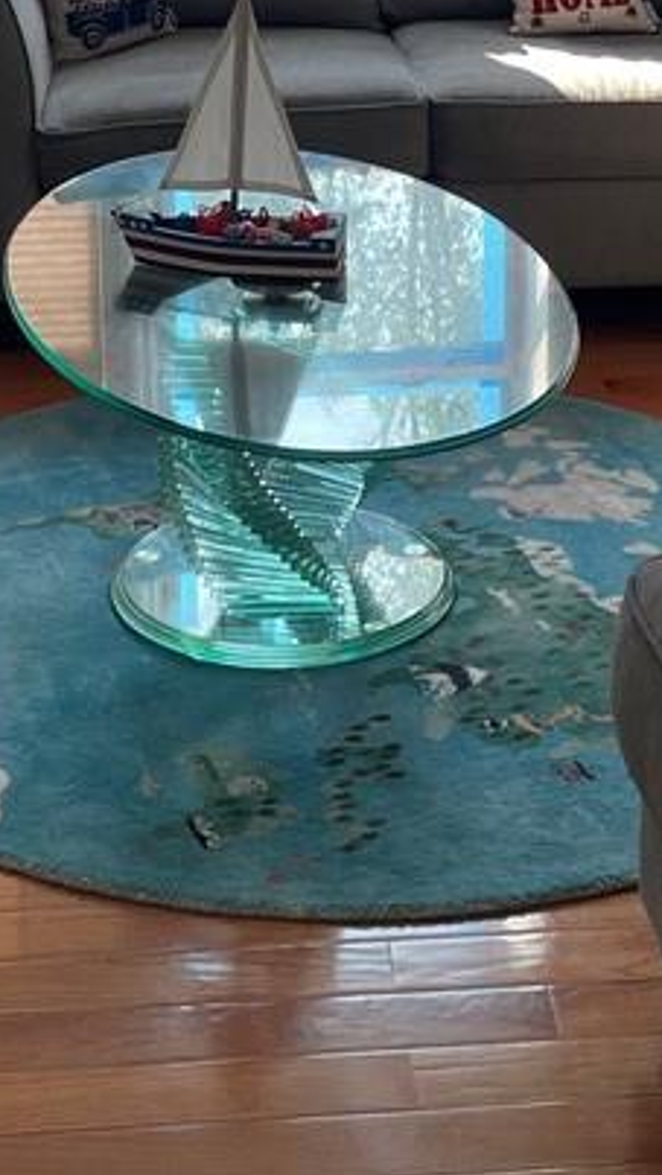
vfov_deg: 28.0
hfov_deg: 16.8
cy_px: 61
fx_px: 2245
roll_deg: +0.4
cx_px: 344
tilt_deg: -11.3
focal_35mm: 72
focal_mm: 4.2
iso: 32
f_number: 1.6
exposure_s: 1/134
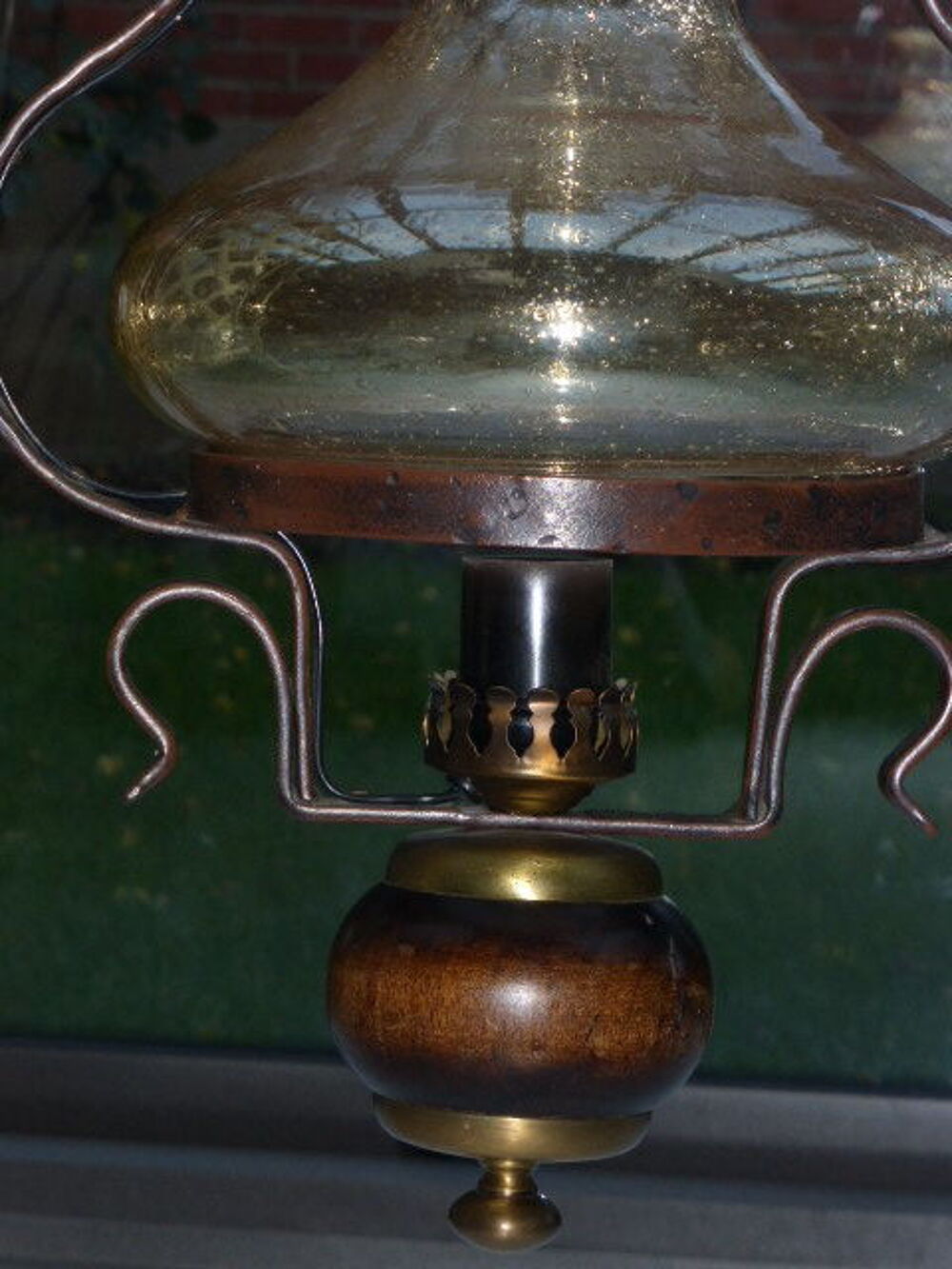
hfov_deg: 11.5
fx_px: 4730
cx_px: 476
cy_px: 634
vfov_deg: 15.3
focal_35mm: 129
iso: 200
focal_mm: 23.1
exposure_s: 1/60
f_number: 5.4
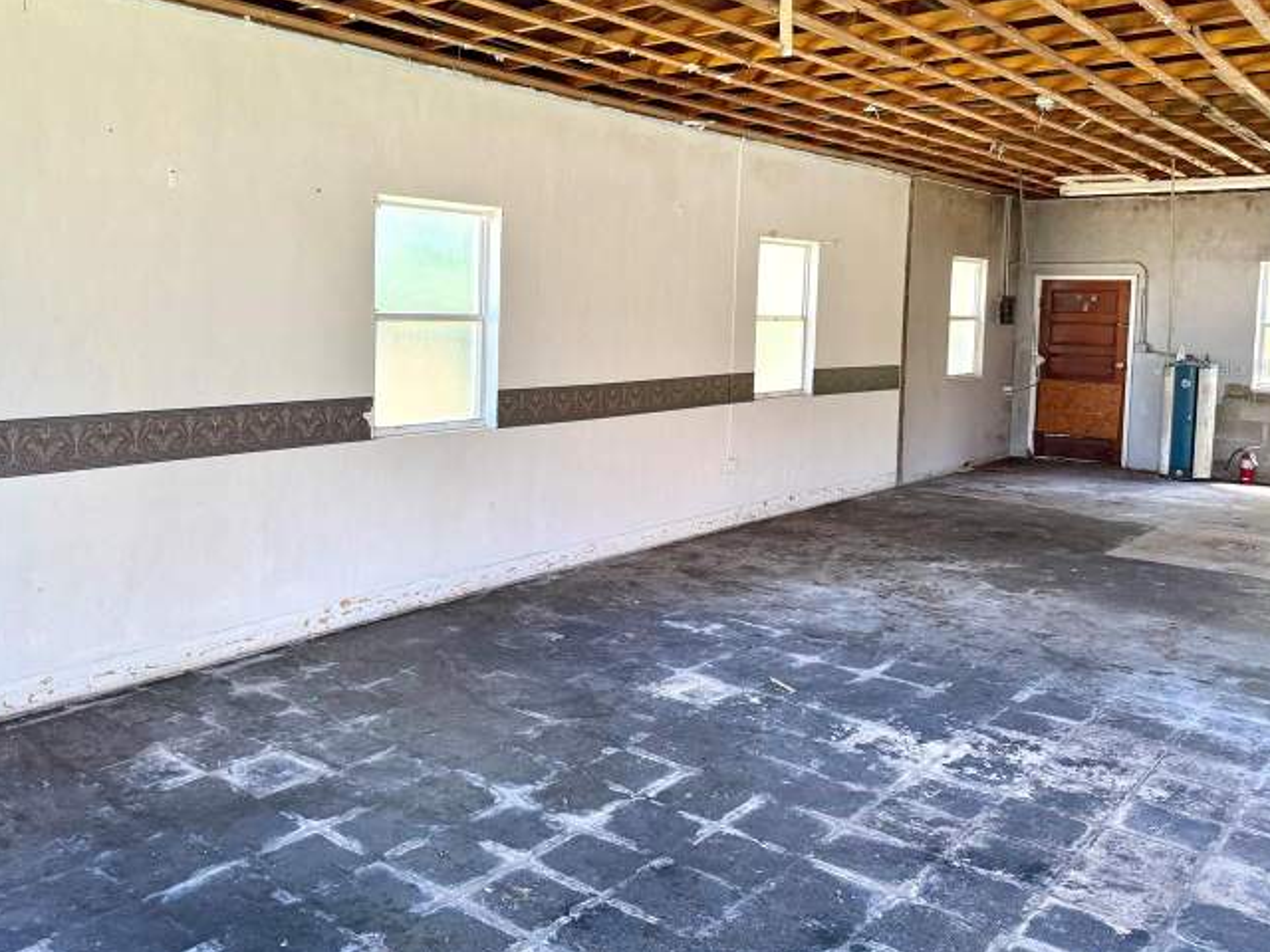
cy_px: 367
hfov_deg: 59.4
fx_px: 1101
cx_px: 498
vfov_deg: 46.5
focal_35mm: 30
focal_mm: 6.76
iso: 200
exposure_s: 1/94
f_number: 1.78
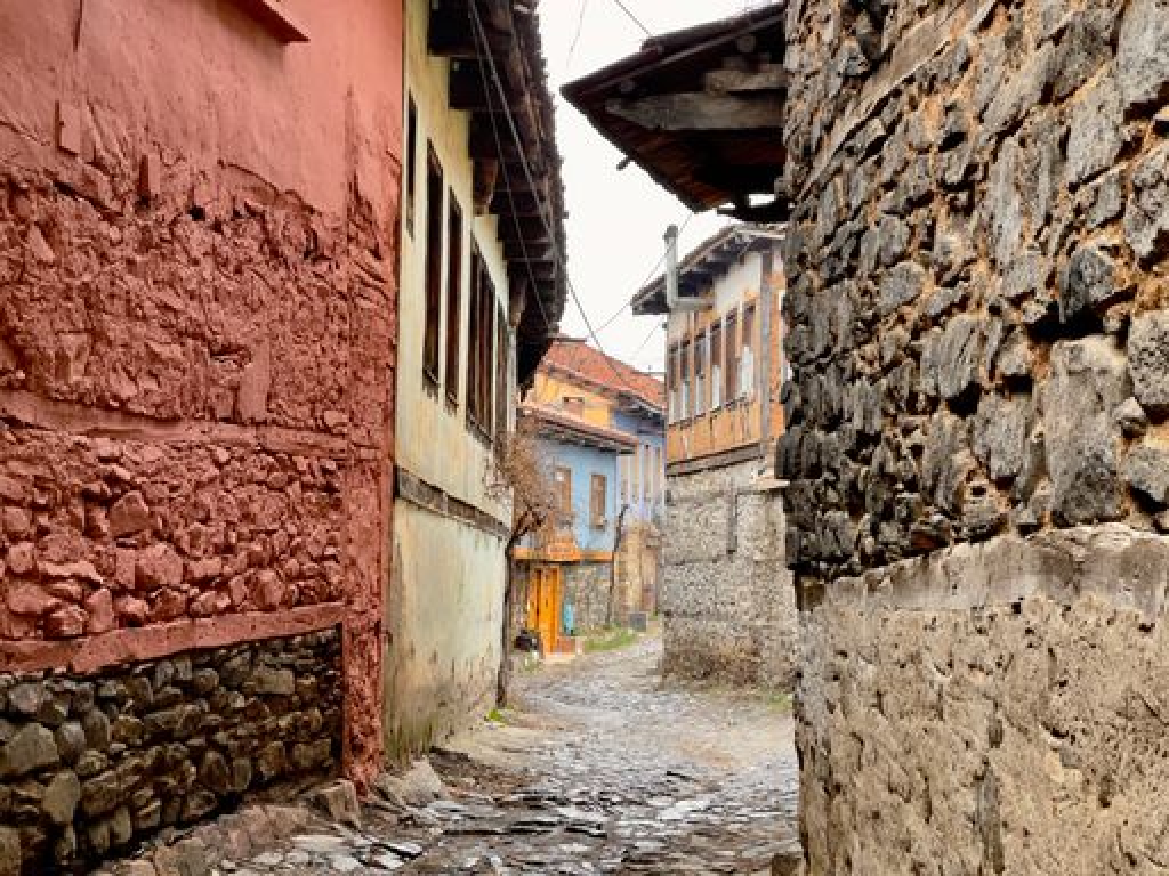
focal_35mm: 64
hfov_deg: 30.3
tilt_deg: +3.0
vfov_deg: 22.9
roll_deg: -0.4
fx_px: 2161
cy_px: 438
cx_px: 584
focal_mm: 7.5
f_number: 2.2
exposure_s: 1/121
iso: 100
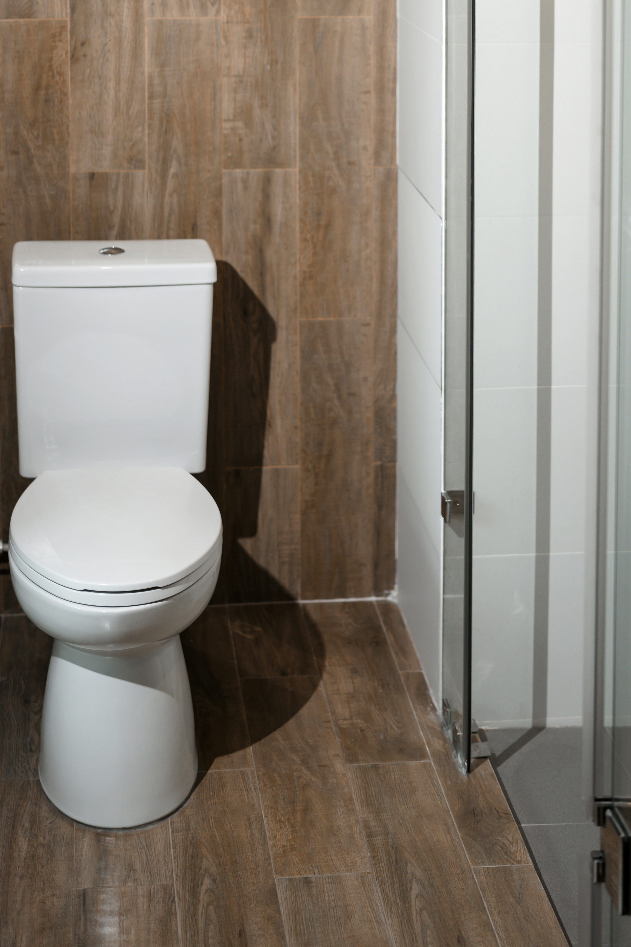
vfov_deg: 30.5
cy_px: 154
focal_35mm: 64
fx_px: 1683
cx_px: 350
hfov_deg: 21.2
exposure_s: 1/125
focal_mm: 35
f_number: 1.4
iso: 100
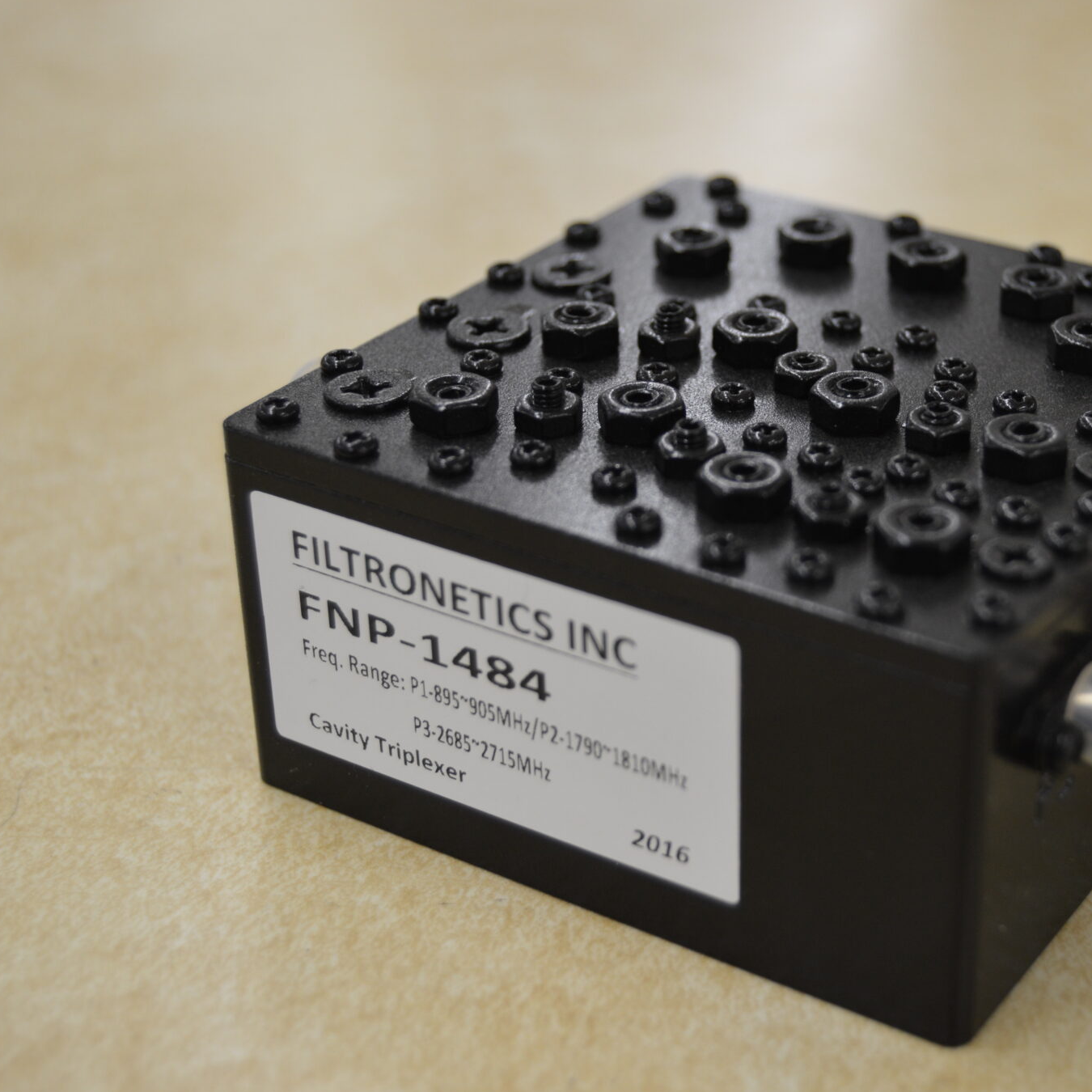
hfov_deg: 25.3
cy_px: 547
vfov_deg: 25.5
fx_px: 2414
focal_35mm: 68
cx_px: 780
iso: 450
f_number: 4.5
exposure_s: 1/60
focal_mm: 35
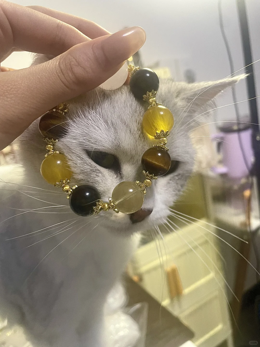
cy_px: 174
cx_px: 130
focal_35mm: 26
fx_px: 260
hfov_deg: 53.1
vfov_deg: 67.3
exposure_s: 1/60
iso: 125
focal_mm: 4.2
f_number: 1.6
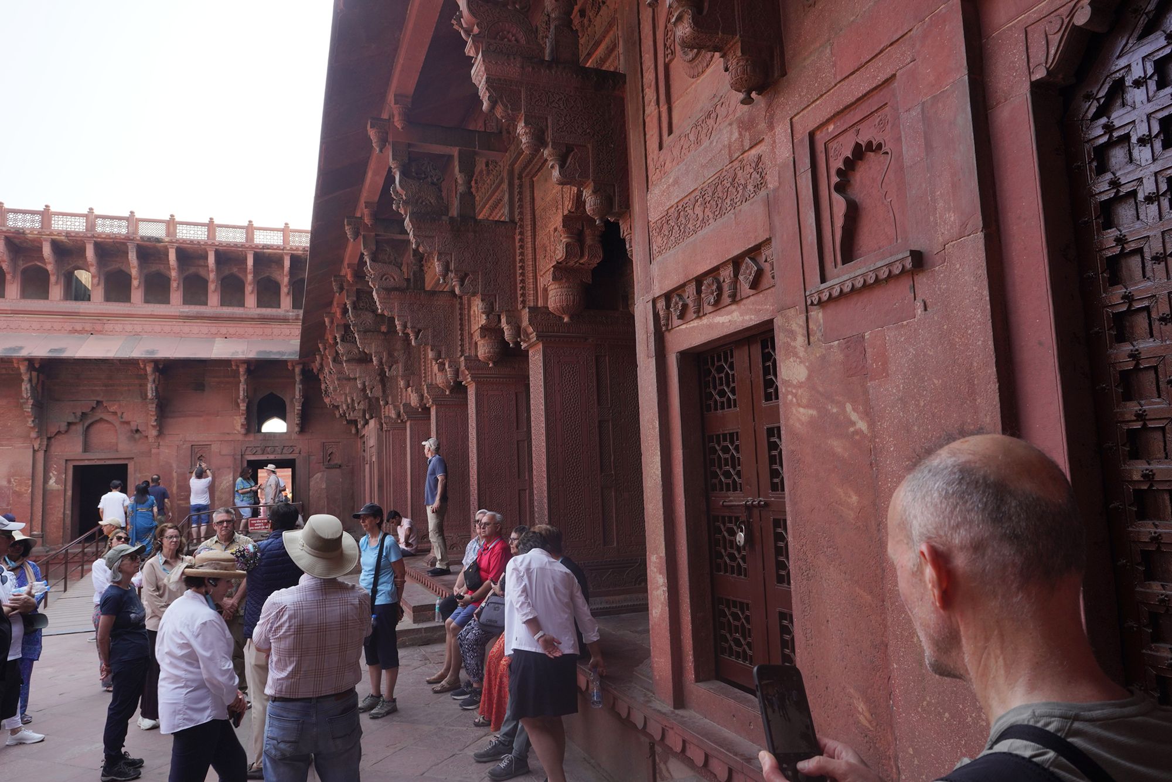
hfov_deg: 73.7
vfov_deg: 53.1
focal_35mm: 24
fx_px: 781
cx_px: 586
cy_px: 391
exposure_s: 1/100
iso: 250
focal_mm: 24
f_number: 10
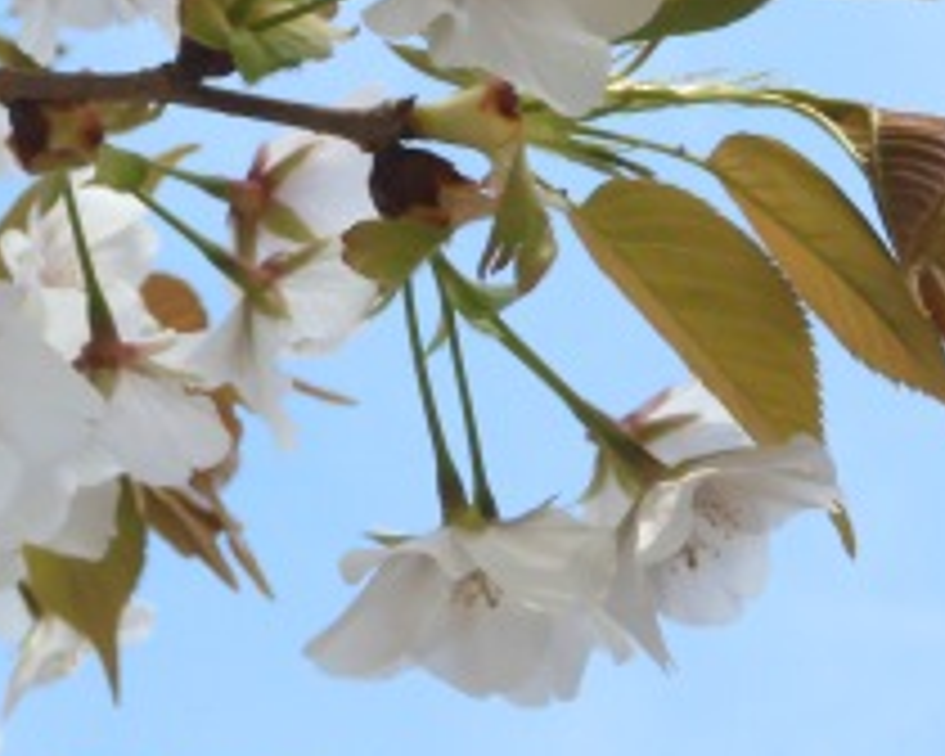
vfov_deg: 14.4
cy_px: -9
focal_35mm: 105
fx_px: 2937
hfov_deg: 17.6
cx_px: -115
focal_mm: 7.5
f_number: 4
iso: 100
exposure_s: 1/800
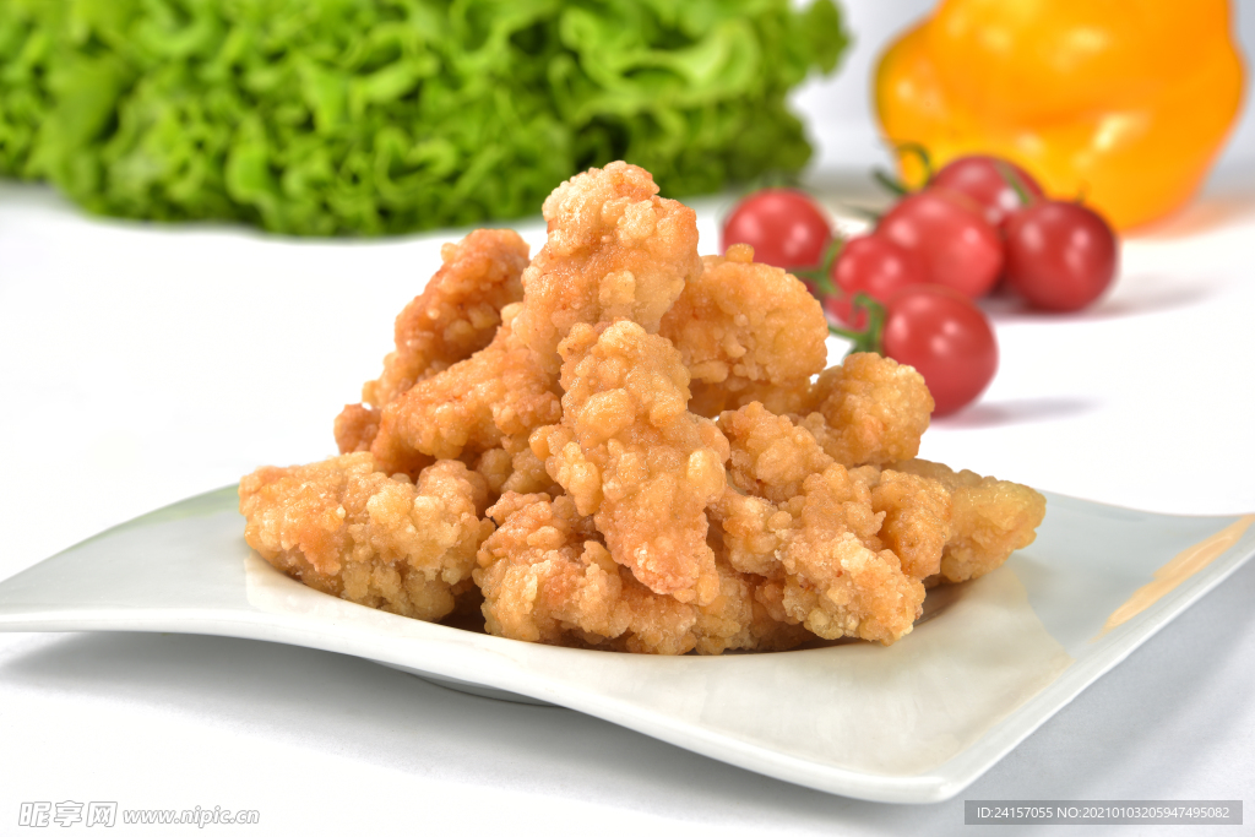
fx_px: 4184
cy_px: 418
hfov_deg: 17.1
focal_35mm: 120
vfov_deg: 11.4
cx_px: 628
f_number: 16
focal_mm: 120
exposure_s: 1/125
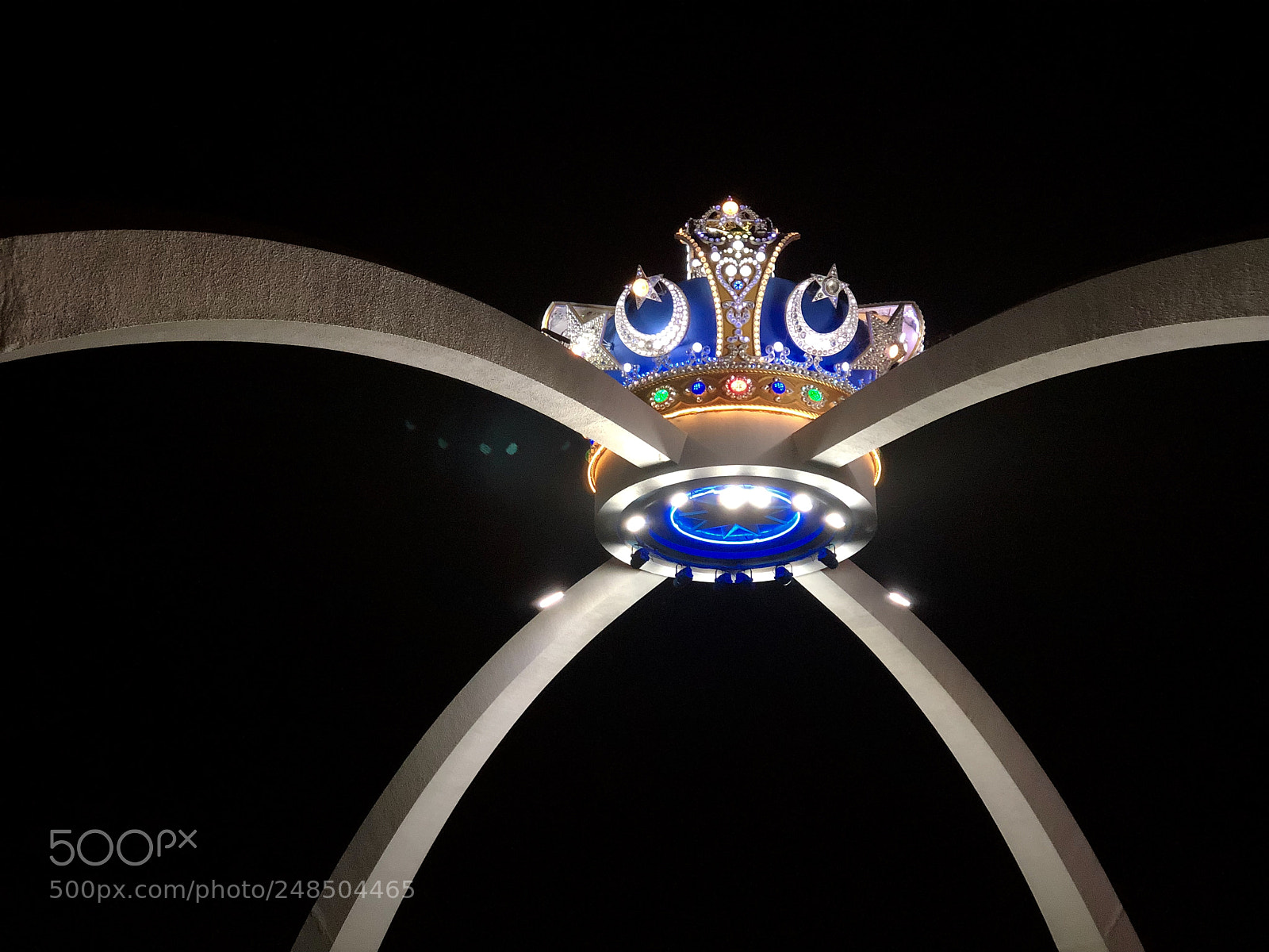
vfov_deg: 28.0
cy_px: 476
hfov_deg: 36.8
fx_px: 1906
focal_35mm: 52
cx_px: 634
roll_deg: -0.1
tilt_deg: +27.2
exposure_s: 1/33
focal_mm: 6
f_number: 2.4
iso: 125
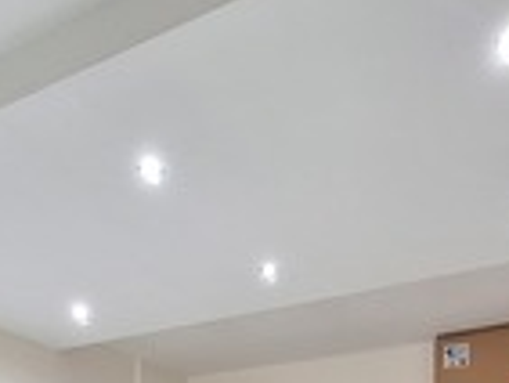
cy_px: 555
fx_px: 618
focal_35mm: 42
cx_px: 233
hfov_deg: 44.7
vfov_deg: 26.4
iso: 160
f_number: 2.2
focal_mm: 1.74
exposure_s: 1/40
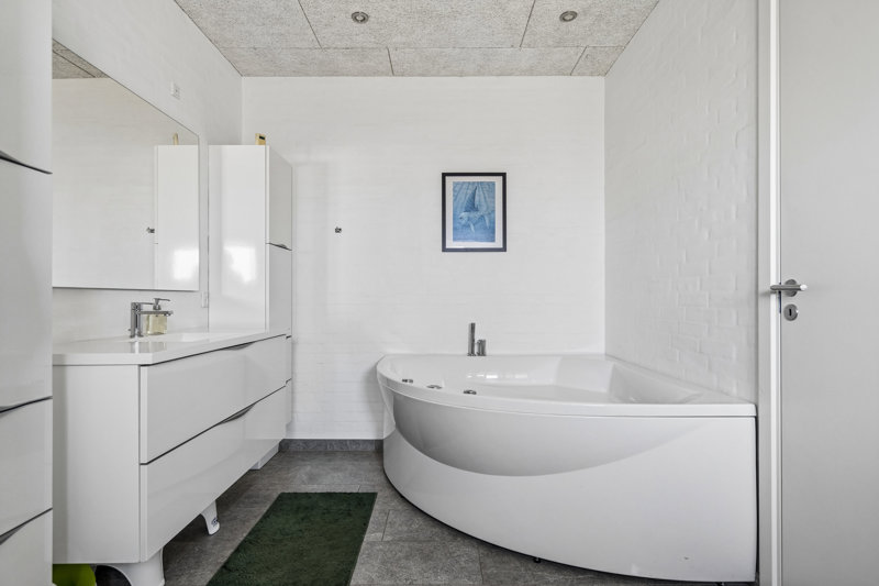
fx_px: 439
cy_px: 293
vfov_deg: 67.4
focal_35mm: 18
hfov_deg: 90.0
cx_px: 440
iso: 400
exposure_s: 1/20
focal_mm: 18
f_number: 4
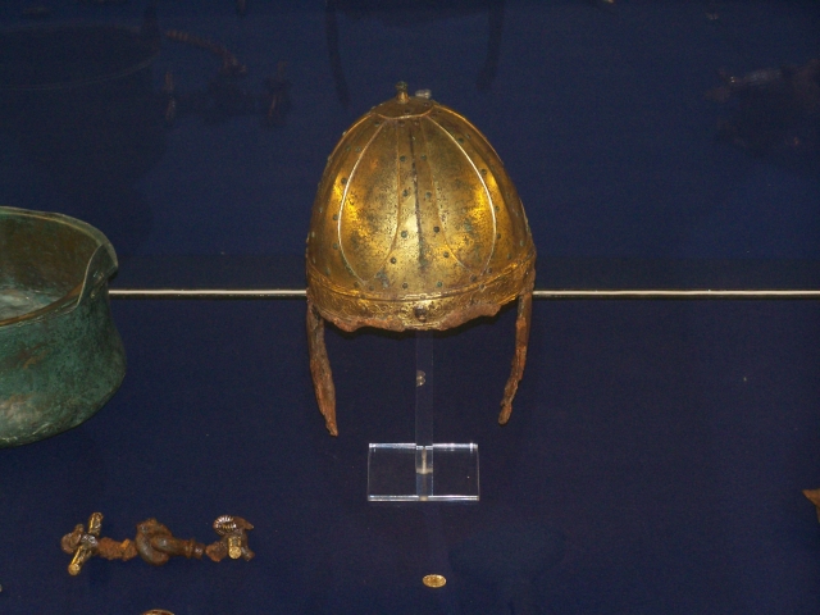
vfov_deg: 11.6
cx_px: 410
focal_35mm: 128
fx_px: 3032
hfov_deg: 15.4
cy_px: 308
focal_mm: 21.2
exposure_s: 1/100
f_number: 3.3
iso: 160
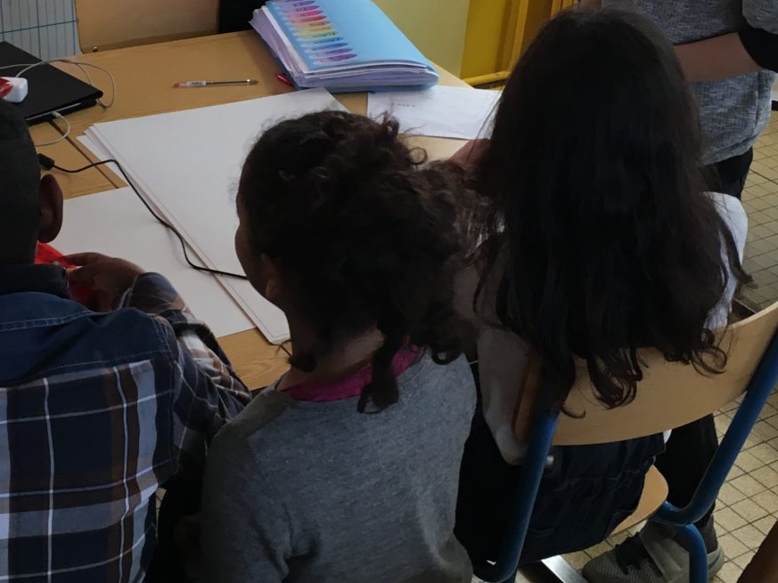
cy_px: 193
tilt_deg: -27.3
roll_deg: -3.3
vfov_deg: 21.5
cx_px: 284
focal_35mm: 68
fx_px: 1529
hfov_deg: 28.4
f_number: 2.2
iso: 64
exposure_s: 1/33
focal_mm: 4.15
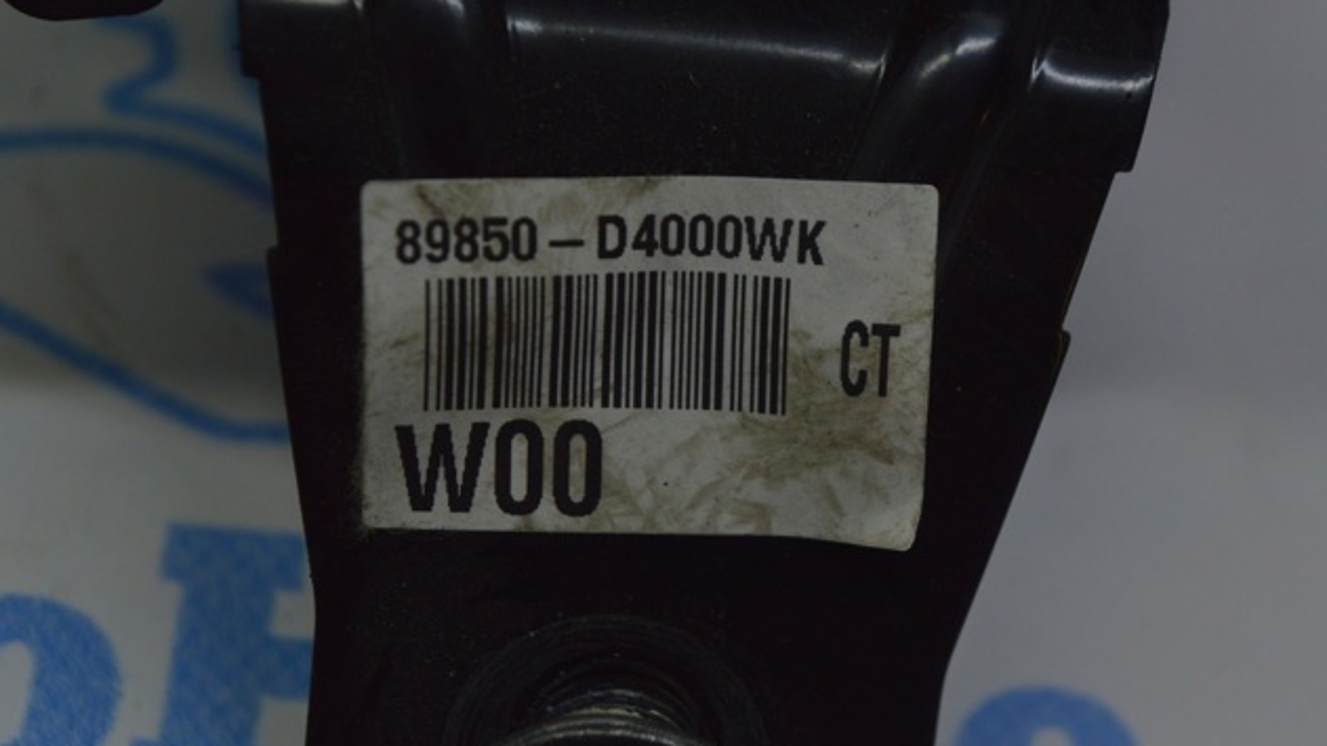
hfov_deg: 24.3
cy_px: 316
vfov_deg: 13.8
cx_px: 660
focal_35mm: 88
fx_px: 3080
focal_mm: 55
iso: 400
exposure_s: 1/160
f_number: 5.6
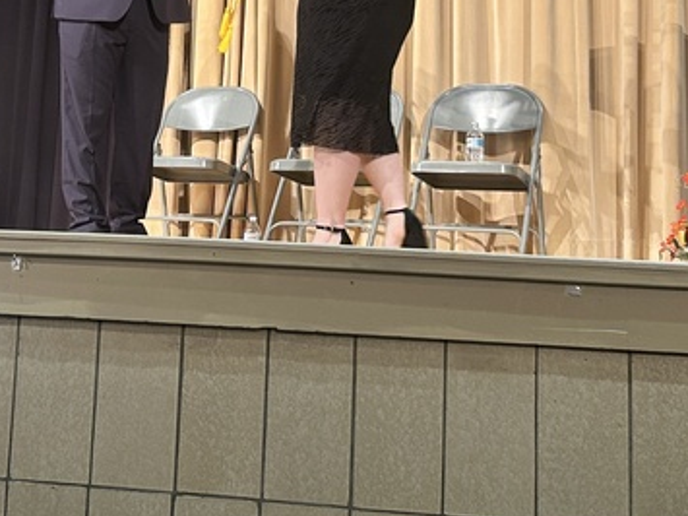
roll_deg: -2.3
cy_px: 10
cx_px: 225
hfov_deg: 25.8
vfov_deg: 19.1
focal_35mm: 75
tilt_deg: +10.0
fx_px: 1490
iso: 80
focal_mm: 5.7
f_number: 1.5
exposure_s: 1/60
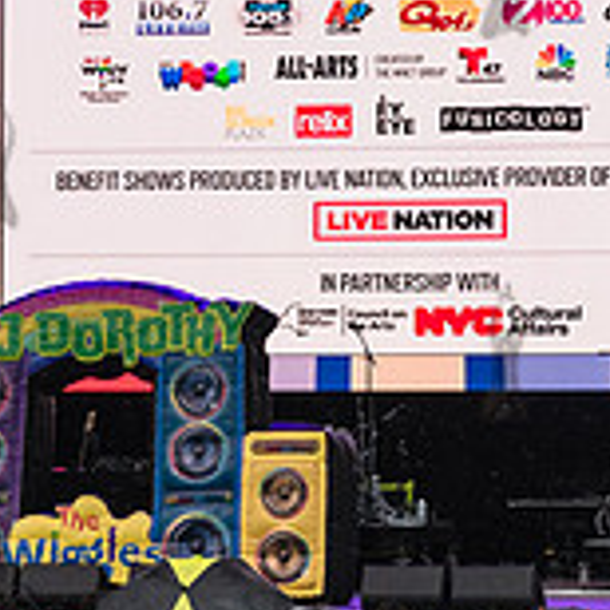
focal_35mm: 211
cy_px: 351
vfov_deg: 8.3
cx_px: 503
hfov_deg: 8.3
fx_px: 4207
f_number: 4.5
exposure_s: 1/2000
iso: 2000
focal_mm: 66
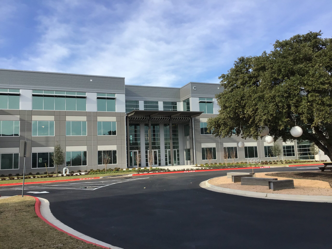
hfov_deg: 58.4
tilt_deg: +5.2
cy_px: 124
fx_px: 297
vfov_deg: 45.4
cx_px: 166
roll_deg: +2.4
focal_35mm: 31
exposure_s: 1/905
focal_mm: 3.3
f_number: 2.4
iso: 25
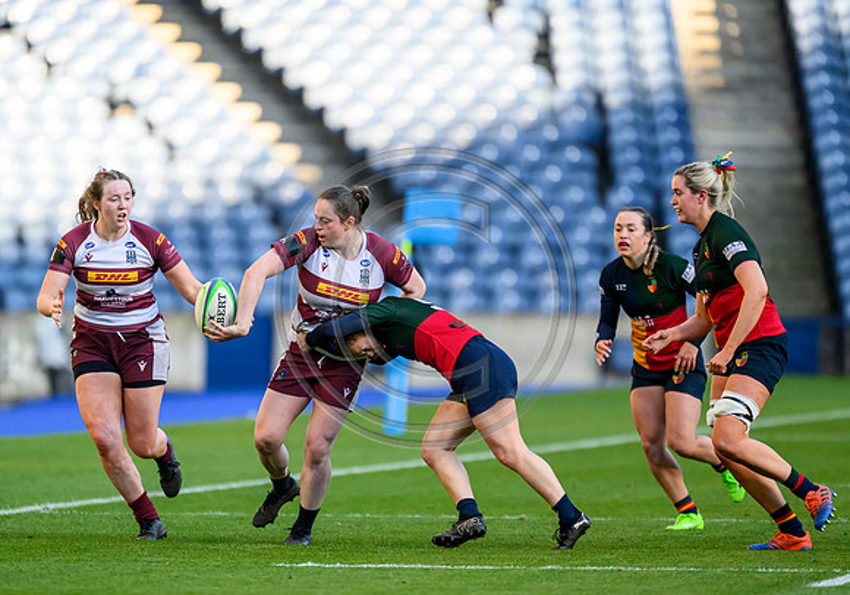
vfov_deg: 2.3
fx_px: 14711
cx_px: 377
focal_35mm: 614
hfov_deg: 3.3
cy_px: 315
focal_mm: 560
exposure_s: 1/4000
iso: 4000
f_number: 4
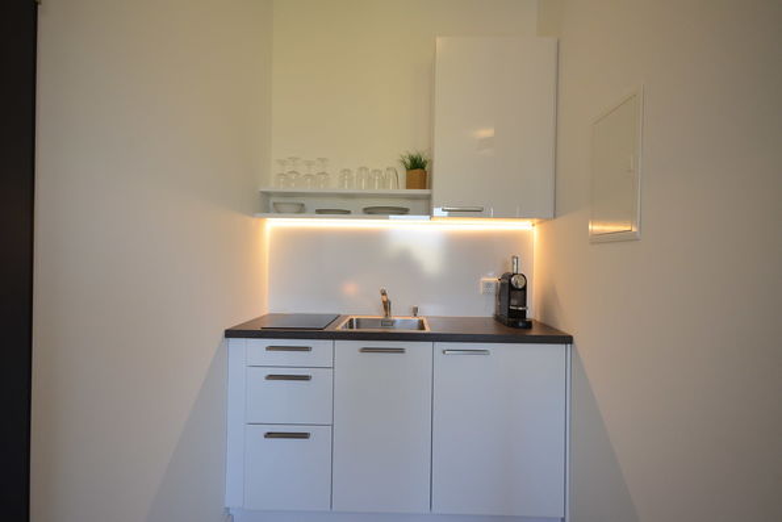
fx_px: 424
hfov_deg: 85.4
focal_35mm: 20
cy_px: 261
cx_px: 391
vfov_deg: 63.2
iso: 800
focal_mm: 13
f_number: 8
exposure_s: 1/60
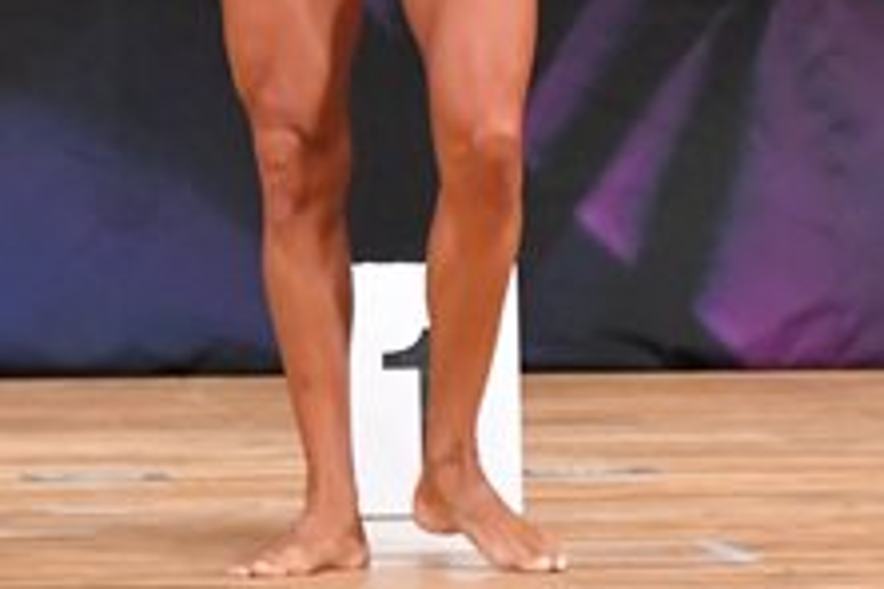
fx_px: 19250
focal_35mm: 784
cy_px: -159
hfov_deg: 2.6
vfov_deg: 1.8
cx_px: 1384
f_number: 5.6
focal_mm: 150
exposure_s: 1/400
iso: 5600
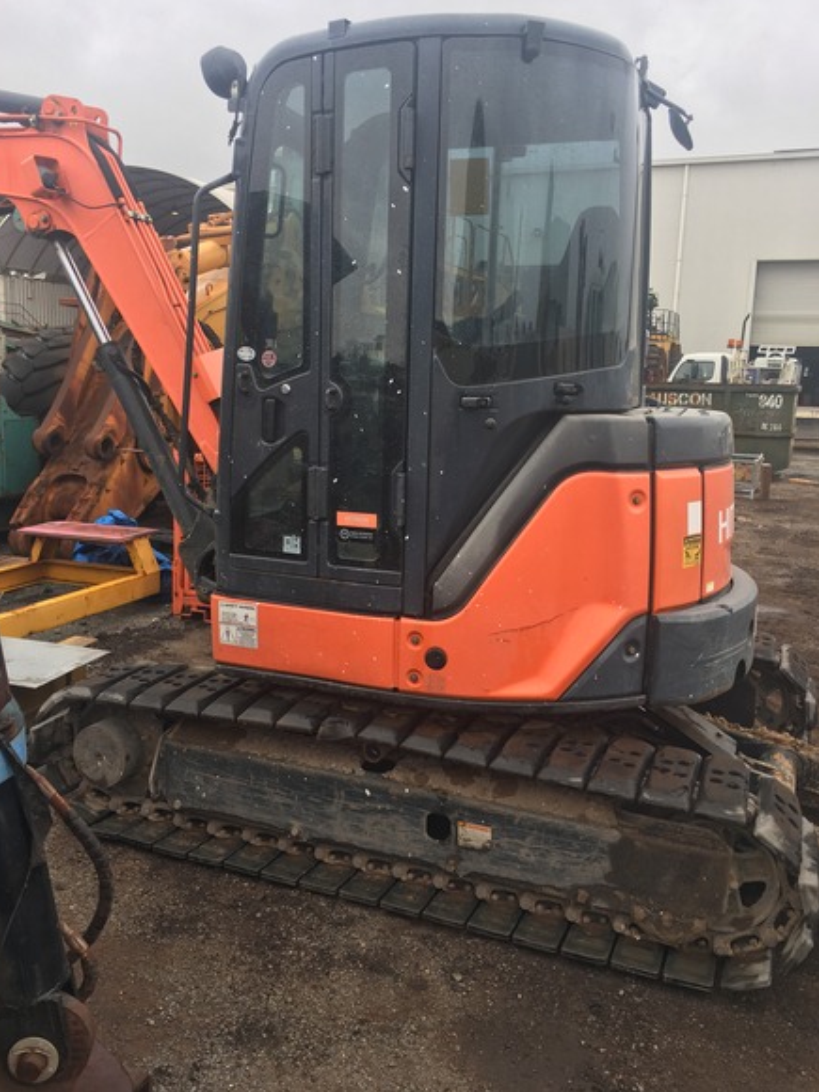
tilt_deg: -9.8
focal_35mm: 30
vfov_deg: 60.0
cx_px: 399
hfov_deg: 46.8
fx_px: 946
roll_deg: -2.3
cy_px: 531
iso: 25
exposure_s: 1/239
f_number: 2.2
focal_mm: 4.15
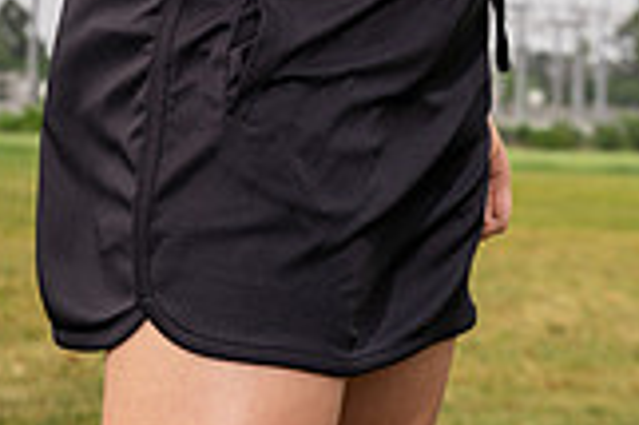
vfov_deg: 6.8
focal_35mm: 196
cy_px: -441
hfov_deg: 10.5
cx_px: 250
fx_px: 3475
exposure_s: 1/250
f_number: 8
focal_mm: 70
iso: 100
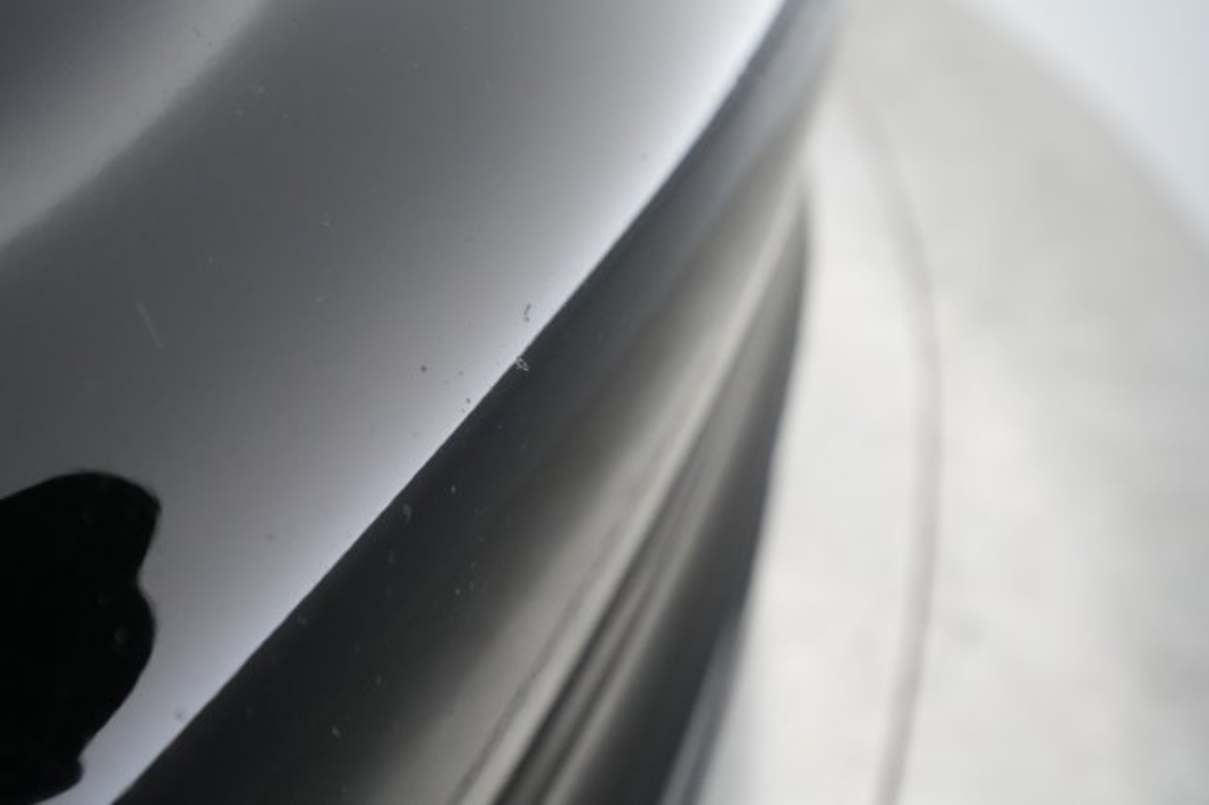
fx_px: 940
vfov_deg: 46.4
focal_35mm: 28
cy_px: 402
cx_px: 604
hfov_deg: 65.5
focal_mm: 28
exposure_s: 1/100
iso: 5000
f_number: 4.5
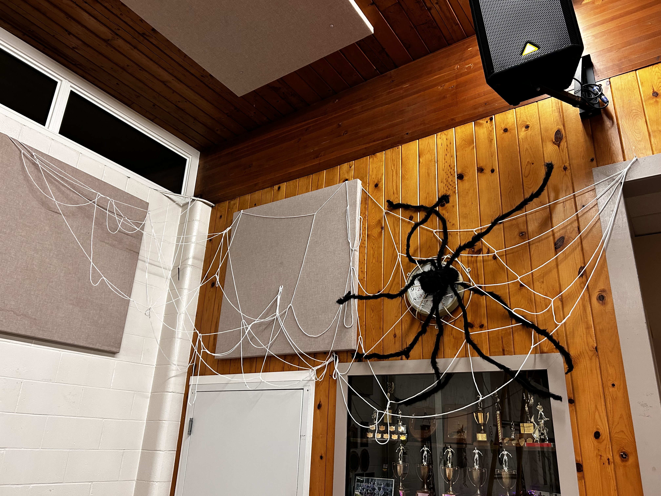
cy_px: 248
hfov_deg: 67.3
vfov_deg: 53.1
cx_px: 330
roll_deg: -2.3
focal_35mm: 26
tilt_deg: +21.0
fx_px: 496
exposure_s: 1/60
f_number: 1.5
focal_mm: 5.7
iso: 200
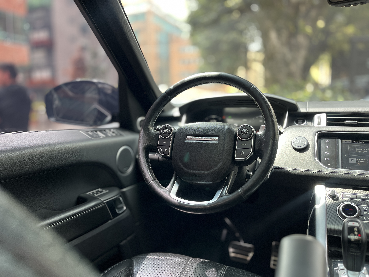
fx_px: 277
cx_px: 184
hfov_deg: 67.3
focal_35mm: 26
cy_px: 138
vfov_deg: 53.1
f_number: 1.6
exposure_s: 1/73
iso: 125
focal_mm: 5.1
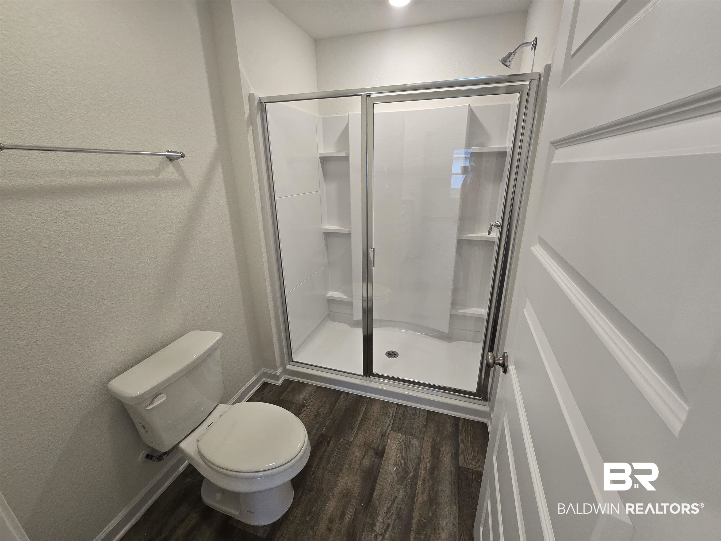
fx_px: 271
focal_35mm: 13
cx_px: 360
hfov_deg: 106.2
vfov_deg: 89.9
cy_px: 270
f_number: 2.2
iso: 125
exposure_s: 1/60
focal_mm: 2.2
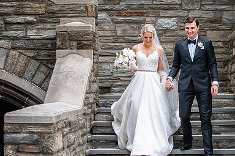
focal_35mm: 112
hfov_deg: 18.2
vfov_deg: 12.2
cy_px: 59
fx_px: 730
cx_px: 156
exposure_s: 1/6400
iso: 1600
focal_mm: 70
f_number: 2.8
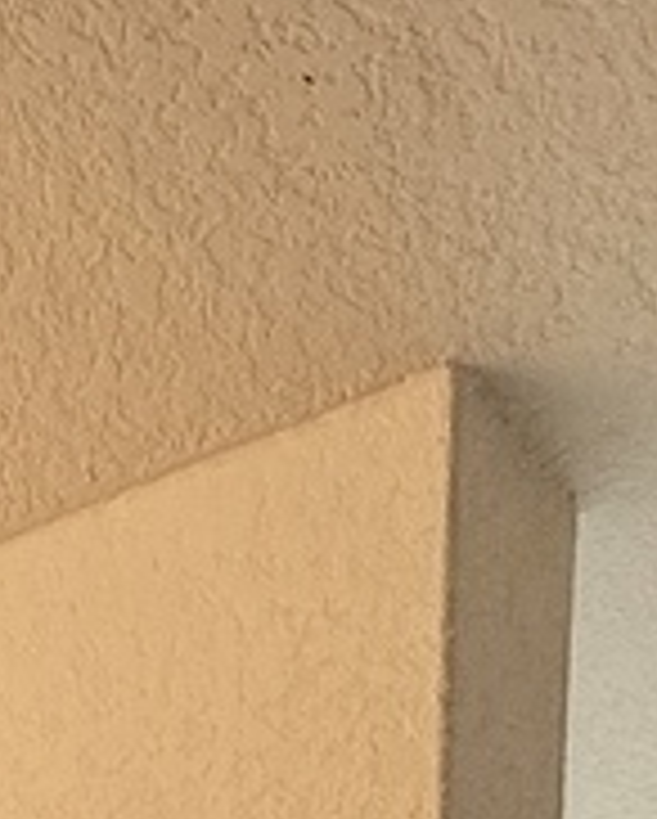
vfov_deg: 12.3
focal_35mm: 108
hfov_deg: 14.2
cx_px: 81
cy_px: 2187
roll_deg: -1.9
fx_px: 2621
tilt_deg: -2.6
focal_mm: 2.22
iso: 64
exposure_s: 1/120
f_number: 2.2
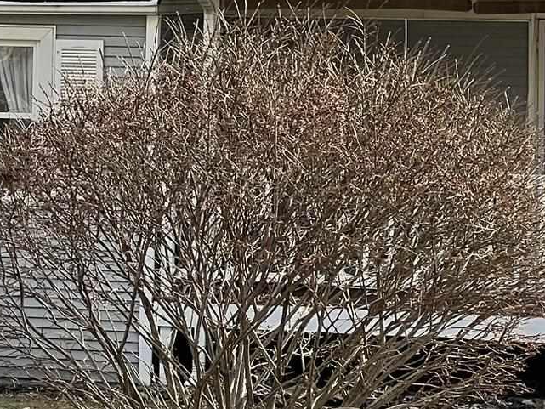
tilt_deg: +1.8
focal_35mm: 246
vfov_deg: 6.0
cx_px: 30
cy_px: -89
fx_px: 3874
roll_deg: -1.3
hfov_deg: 8.0
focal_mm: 9
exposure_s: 1/301
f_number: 2.8
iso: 32
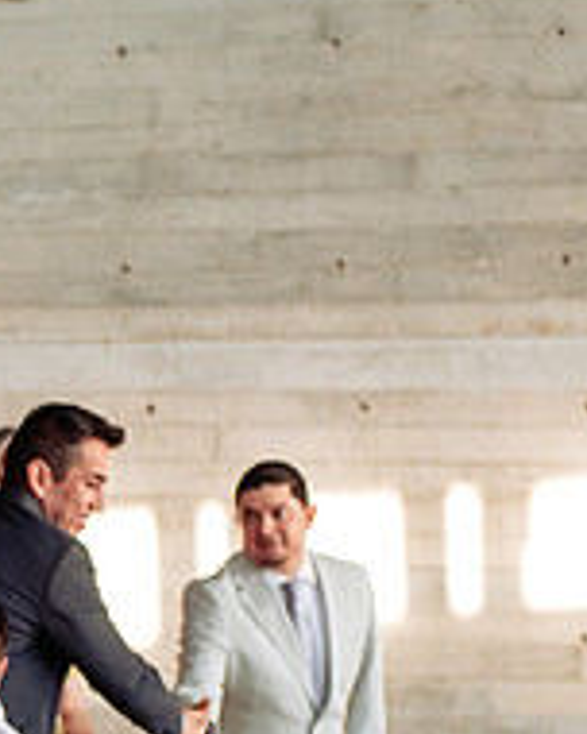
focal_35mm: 189
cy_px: 681
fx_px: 4104
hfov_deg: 8.0
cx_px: -327
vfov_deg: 10.2
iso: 500
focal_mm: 62
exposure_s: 1/320
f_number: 3.2
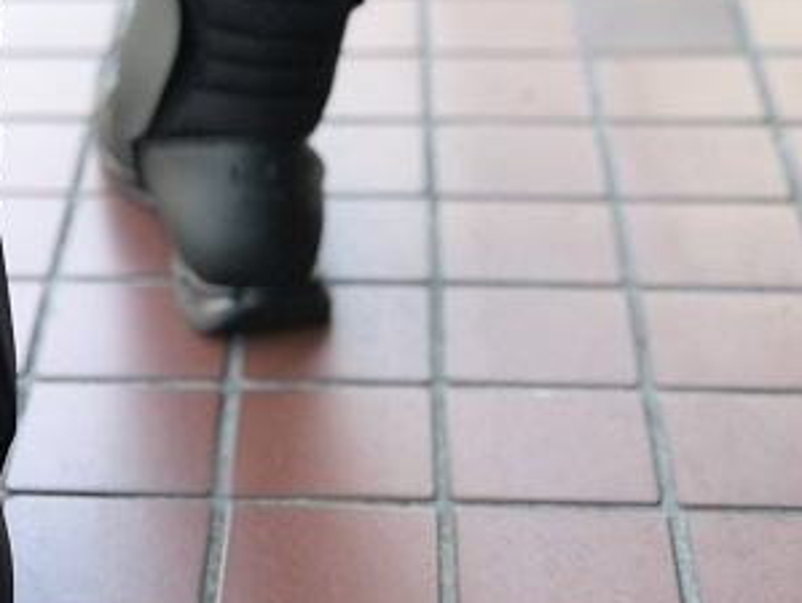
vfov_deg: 14.8
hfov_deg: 19.4
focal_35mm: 100
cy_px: 257
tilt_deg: -28.6
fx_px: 2320
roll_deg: -0.3
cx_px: 138
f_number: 2.8
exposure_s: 1/120
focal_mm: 6.6
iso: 64
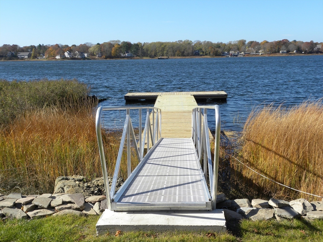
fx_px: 429
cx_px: 162
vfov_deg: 31.5
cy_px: 121
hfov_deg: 41.2
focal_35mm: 46
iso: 64
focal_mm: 8.2
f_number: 5
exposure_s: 1/259
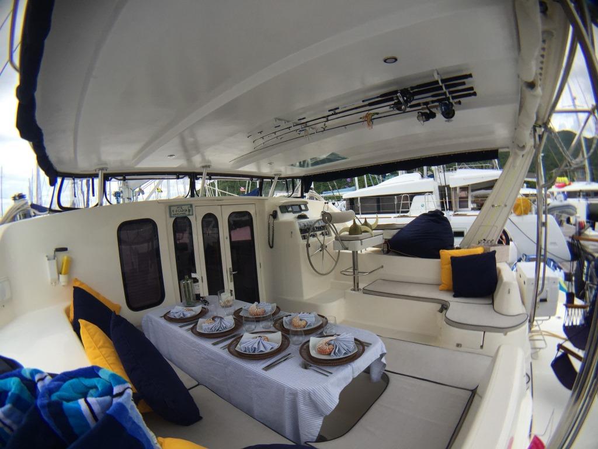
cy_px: 224
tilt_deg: -3.4
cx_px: 299
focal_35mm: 29
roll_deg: +3.2
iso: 32
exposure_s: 1/1319
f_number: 2.2
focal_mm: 4.15
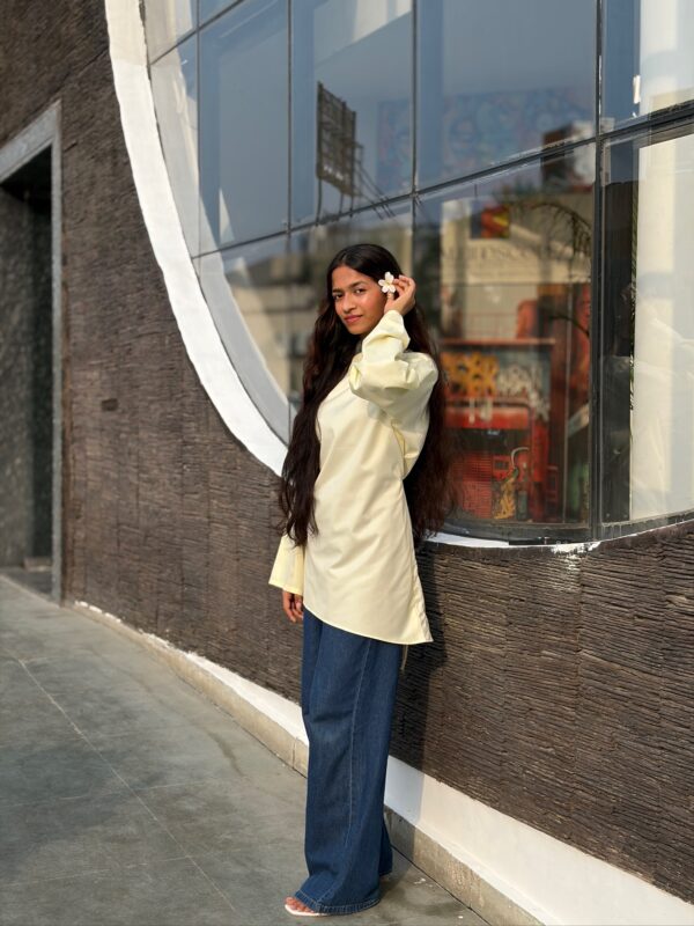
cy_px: 463
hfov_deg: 28.0
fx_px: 1390
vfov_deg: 36.8
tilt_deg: -1.5
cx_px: 347
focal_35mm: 52
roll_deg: -0.5
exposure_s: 1/1175
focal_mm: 5.96
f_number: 1.6
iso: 32
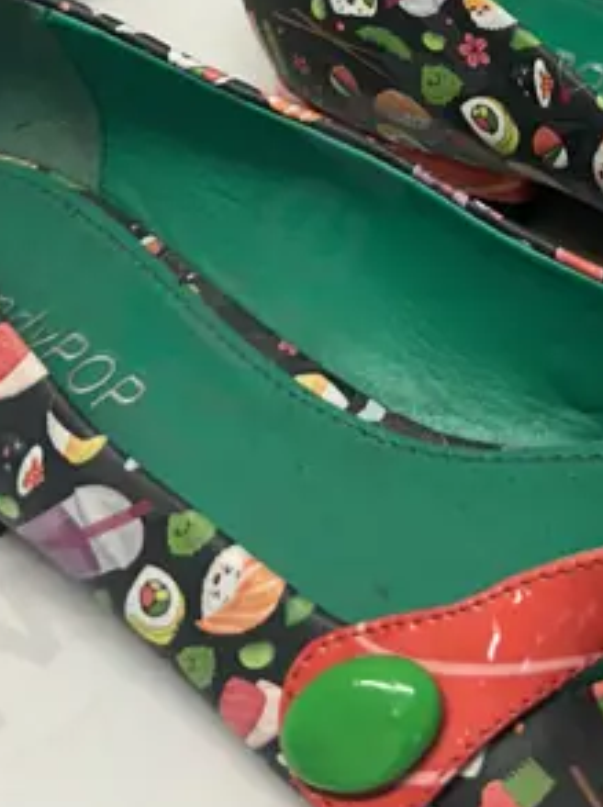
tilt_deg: -30.7
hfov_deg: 17.0
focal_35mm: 84
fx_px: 1955
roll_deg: -1.0
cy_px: -212
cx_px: 642
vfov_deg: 21.3
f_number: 1.78
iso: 125
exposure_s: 1/100
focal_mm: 6.86
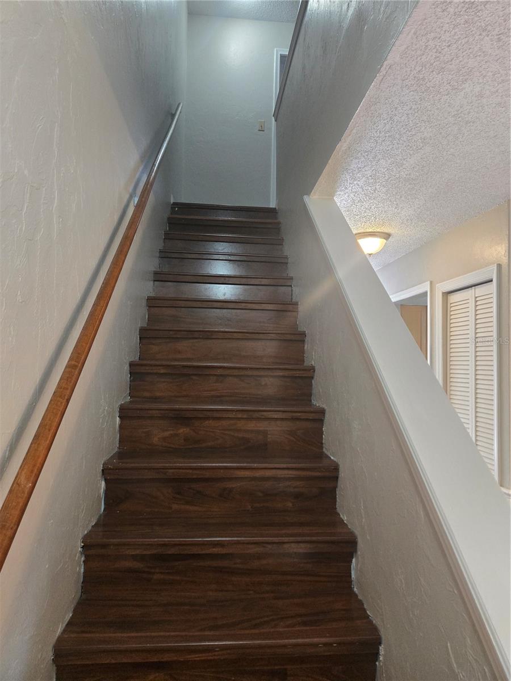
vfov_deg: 73.9
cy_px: 340
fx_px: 453
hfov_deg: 58.9
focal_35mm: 23
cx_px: 256
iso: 400
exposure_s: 1/120
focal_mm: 5.4
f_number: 1.8
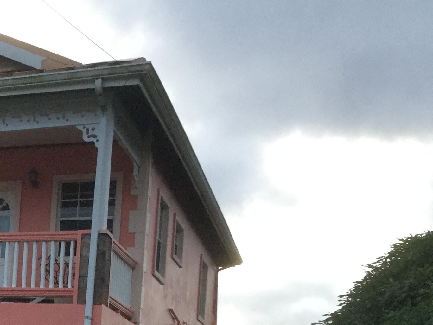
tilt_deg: +4.3
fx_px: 926
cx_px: -69
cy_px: 370
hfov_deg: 24.2
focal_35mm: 74
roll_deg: -4.7
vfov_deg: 19.0
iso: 40
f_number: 2.4
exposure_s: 1/33
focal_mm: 3.3
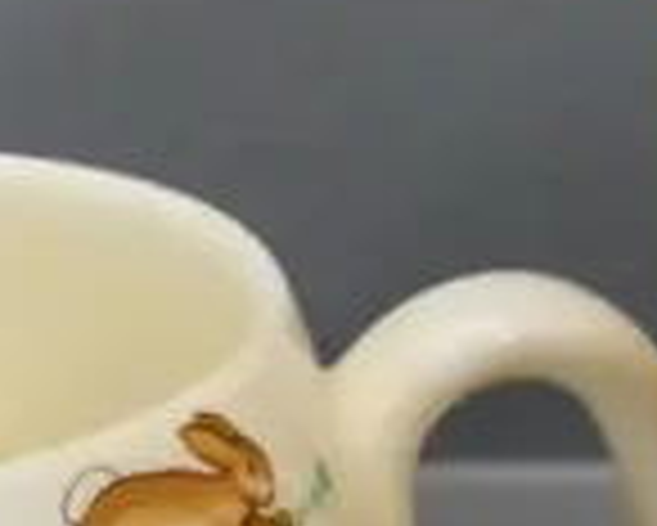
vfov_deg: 5.1
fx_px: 5857
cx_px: 1354
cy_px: 544
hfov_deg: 6.2
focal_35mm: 301
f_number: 5.6
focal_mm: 22
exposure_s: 1/125
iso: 3200
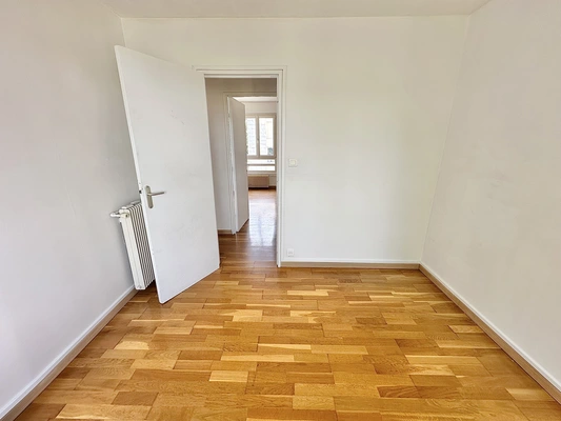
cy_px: 210
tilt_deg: -16.0
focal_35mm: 14
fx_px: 227
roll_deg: -0.4
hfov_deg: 102.1
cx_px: 280
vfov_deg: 85.7
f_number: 2.2
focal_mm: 2.22
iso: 50
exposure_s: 1/99
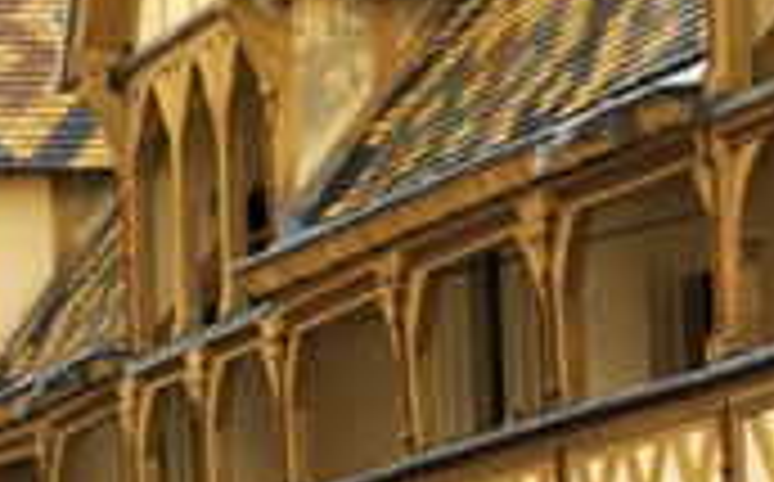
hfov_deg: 10.5
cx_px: 248
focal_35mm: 200
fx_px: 4213
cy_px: -54
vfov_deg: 6.5
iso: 200
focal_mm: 22
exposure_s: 1/100
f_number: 8
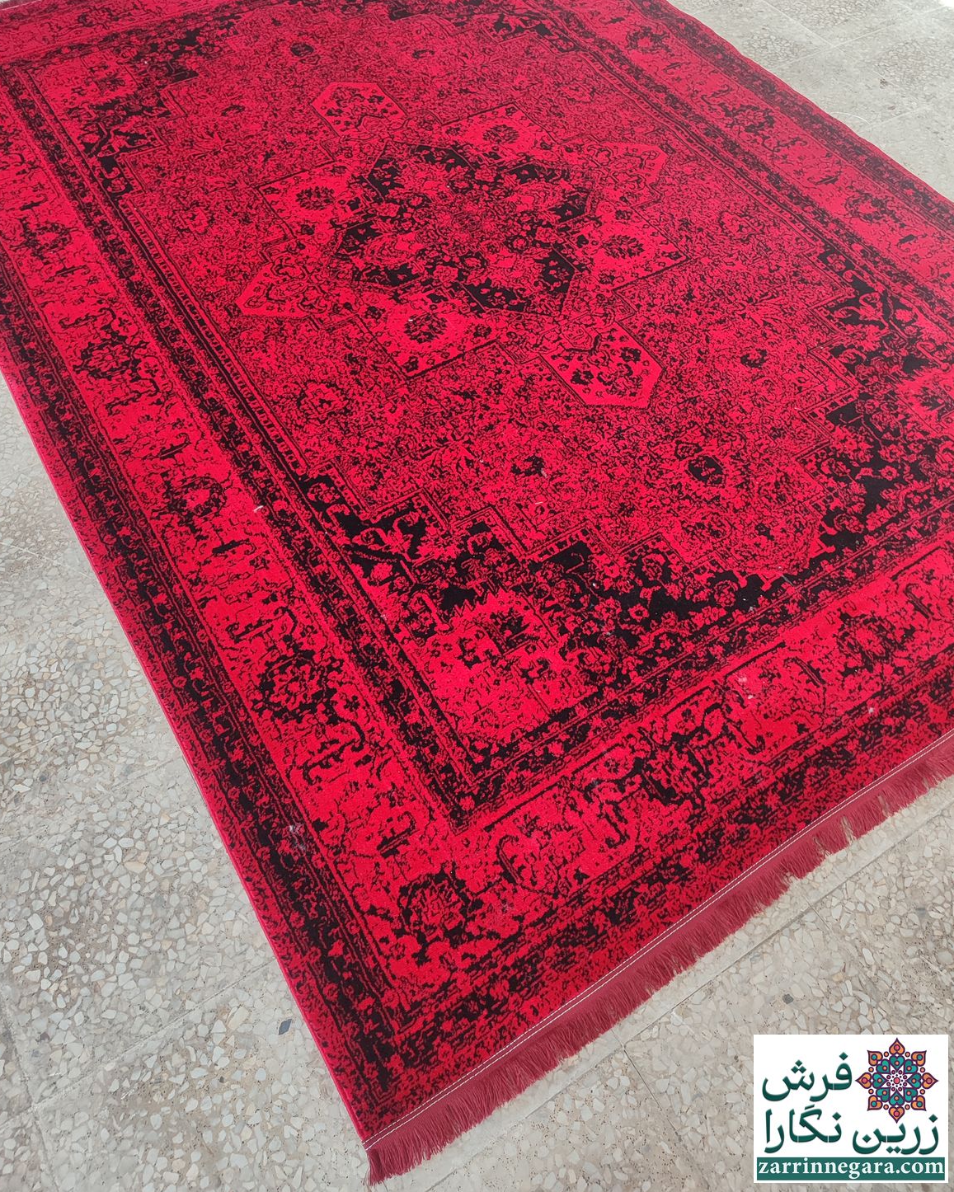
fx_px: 953
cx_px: 470
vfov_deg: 63.9
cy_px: 540
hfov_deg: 53.2
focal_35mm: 27
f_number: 1.89
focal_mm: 5.95
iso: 99
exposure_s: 1/100
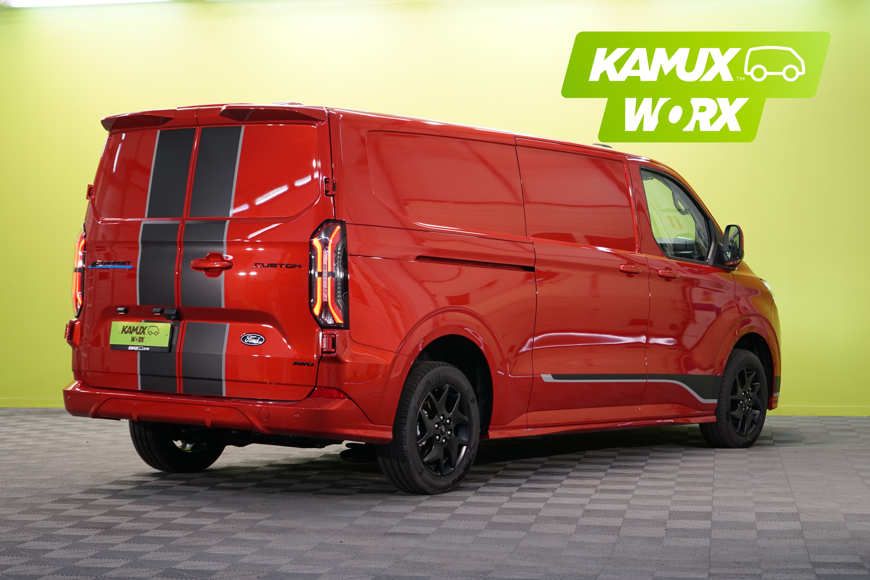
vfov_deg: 19.5
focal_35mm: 70
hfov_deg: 28.8
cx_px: 435
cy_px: 290
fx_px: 1692
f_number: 5.6
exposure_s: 1/30
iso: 640
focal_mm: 70
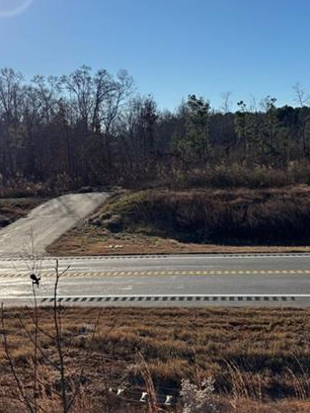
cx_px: 156
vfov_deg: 38.9
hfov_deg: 29.7
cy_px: 204
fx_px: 585
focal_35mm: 49
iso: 50
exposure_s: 1/4854
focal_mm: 5.96
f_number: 1.6
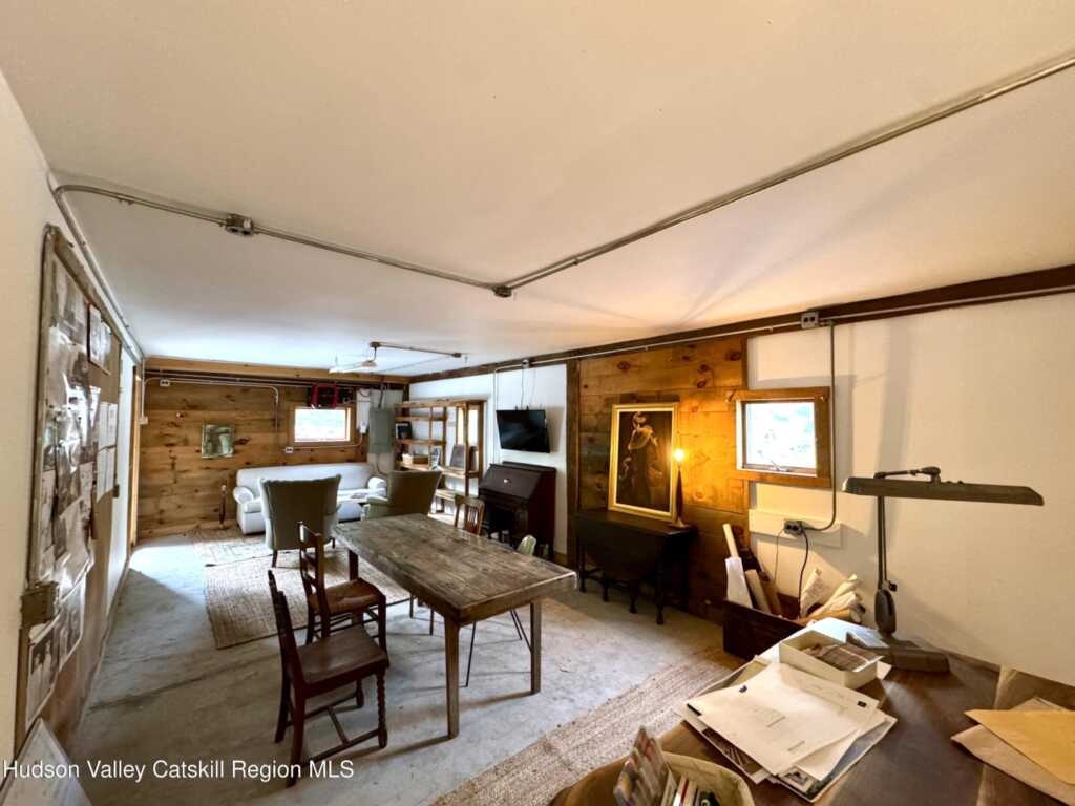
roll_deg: -0.2
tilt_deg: +2.3
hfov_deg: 102.1
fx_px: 435
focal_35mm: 14
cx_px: 538
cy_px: 403
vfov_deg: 85.7
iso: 800
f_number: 2.2
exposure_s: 1/60
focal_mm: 2.22
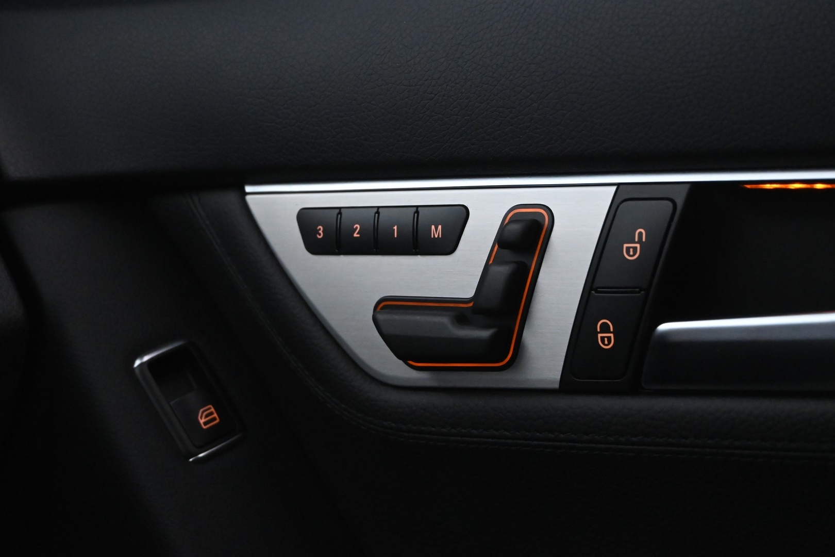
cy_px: 278
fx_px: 1183
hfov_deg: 38.9
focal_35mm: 51
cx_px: 418
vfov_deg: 26.5
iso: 6400
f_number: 5
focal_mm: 34
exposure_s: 1/50
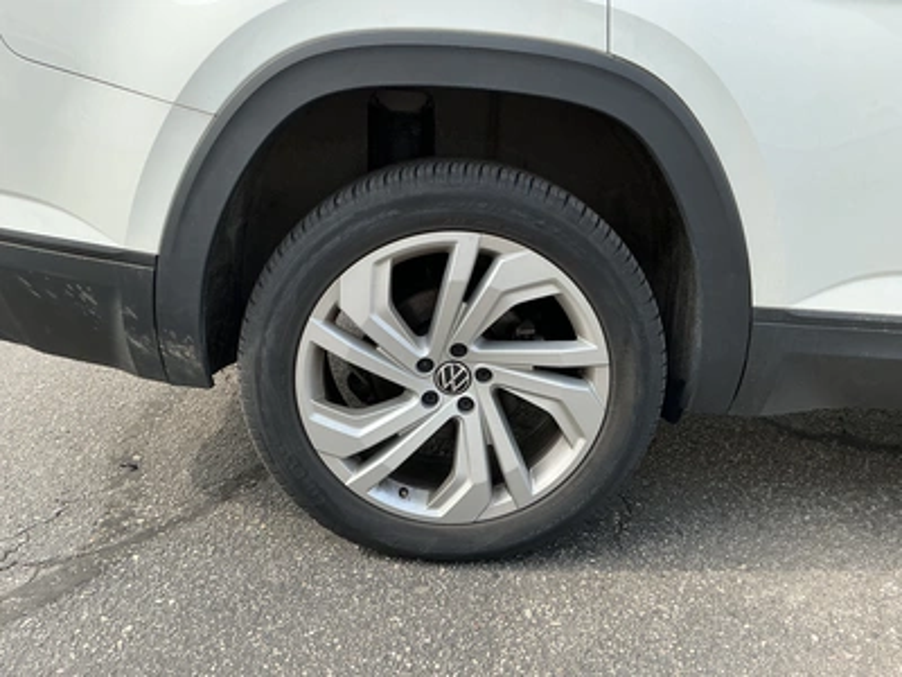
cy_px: 338
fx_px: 730
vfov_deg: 49.7
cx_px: 451
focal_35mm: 28
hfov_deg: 63.4
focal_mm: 3
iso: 25
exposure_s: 1/299
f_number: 1.8
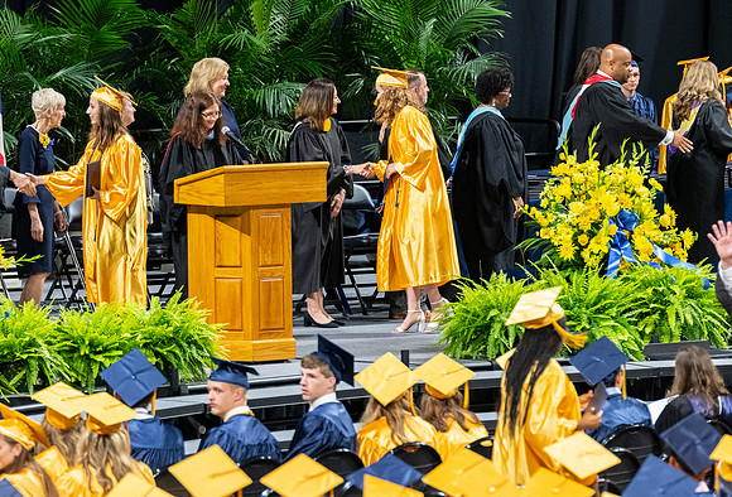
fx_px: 5789
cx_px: 280
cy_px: 212
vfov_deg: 4.9
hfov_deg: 7.2
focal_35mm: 283
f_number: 4
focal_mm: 190
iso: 2000
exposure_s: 1/200
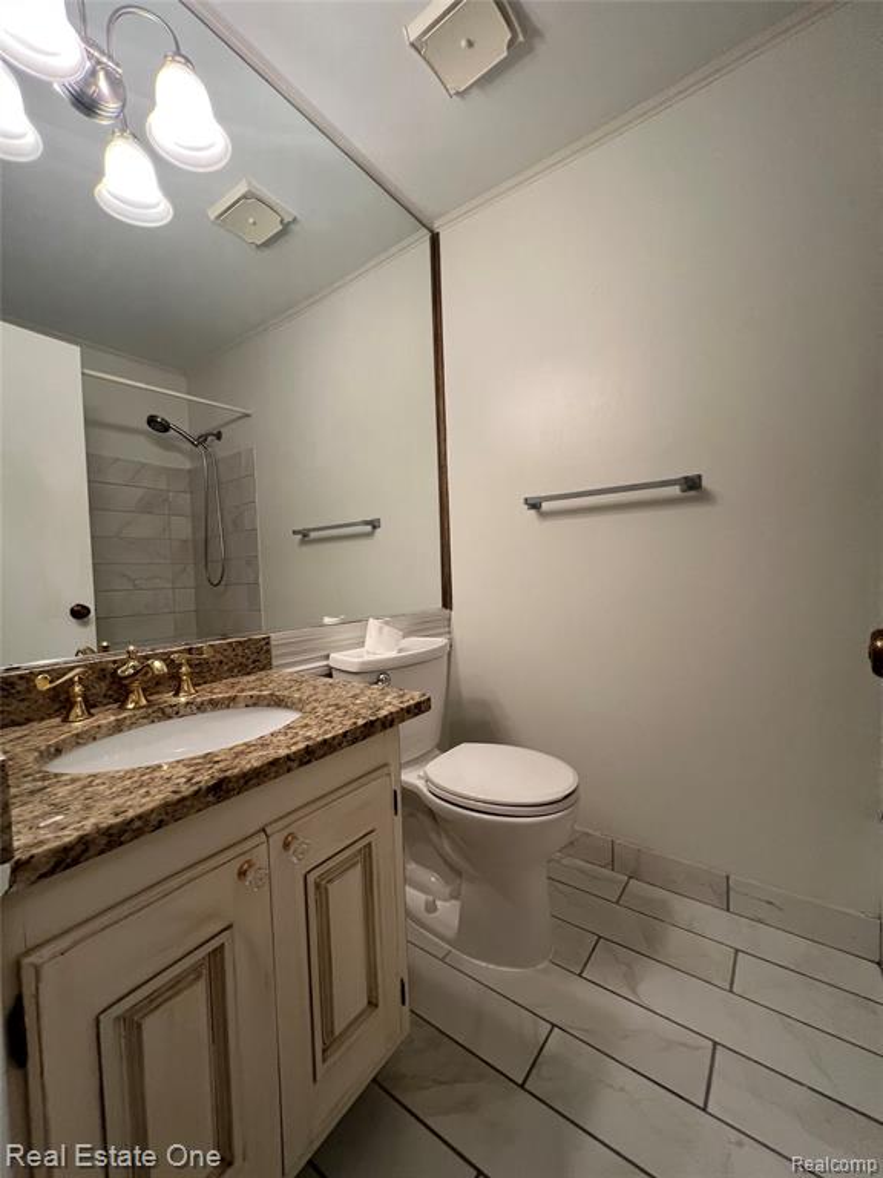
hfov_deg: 89.9
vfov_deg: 106.2
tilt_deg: -0.9
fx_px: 442
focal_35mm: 13
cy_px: 589
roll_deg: +1.6
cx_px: 442
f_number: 1.8
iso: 200
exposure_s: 1/120
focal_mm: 1.57
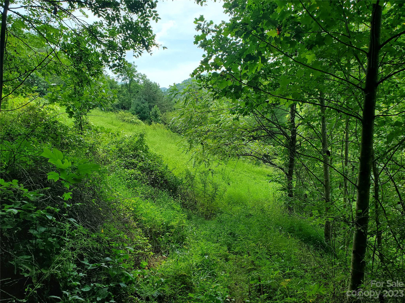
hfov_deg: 67.3
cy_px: 152
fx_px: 304
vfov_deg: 53.1
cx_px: 202
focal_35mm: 26
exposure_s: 1/623
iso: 50
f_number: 2.4
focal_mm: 4.3
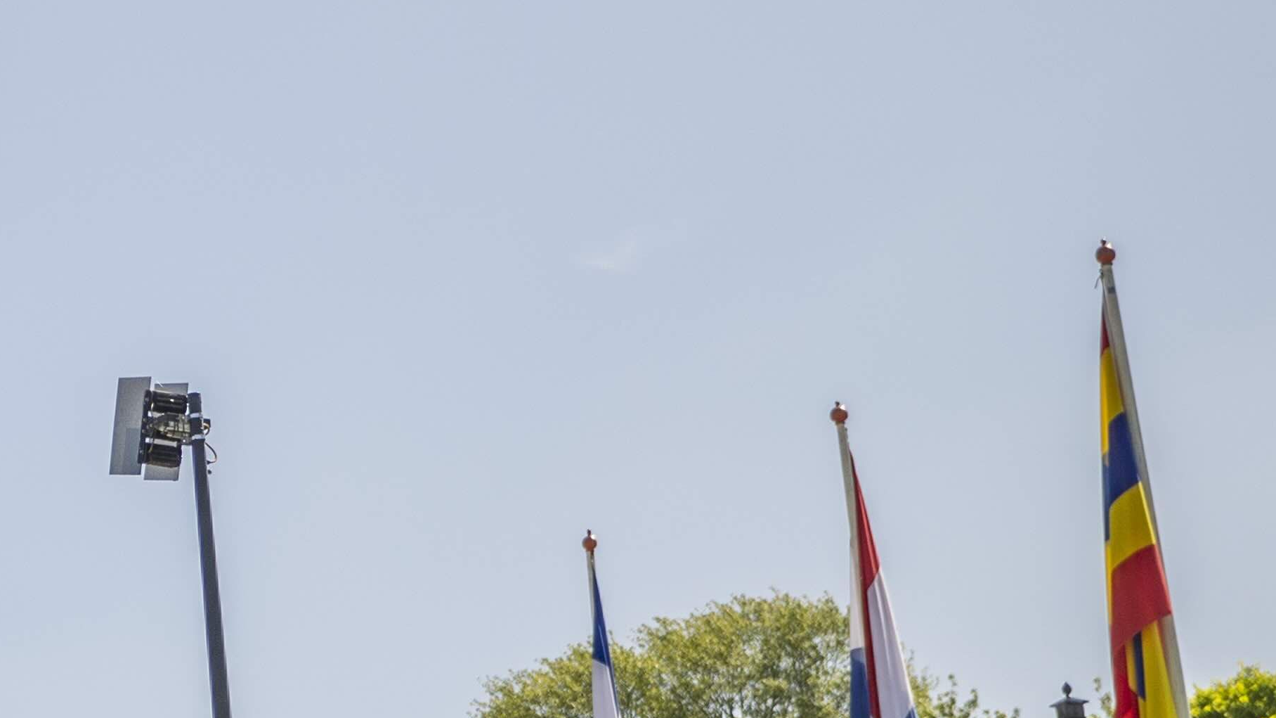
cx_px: -572
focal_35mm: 104
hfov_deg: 18.5
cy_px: 607
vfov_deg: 11.6
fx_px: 3518
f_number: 1.7
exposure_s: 1/3200
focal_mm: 15
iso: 100
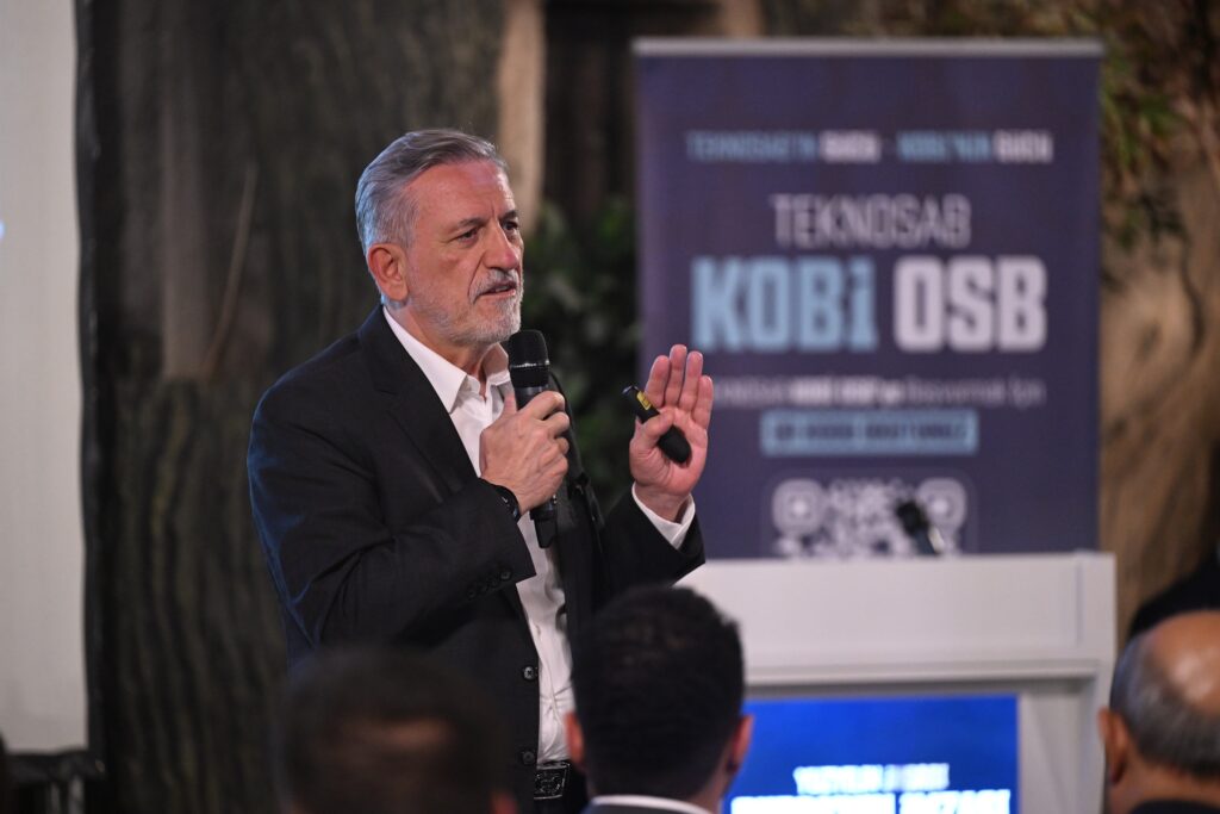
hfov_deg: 11.1
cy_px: 407
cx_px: 610
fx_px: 6270
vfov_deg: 7.4
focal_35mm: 185
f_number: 2.8
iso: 3200
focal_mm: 185
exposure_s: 1/80
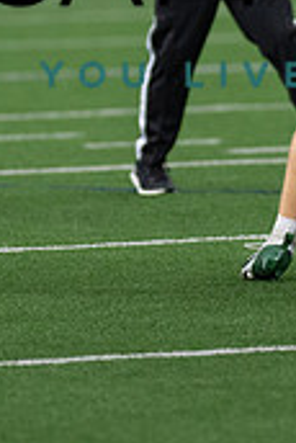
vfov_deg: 2.6
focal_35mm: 786
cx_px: 241
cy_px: -28
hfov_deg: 1.8
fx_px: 9674
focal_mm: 135
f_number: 1.8
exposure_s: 1/1250
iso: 1000
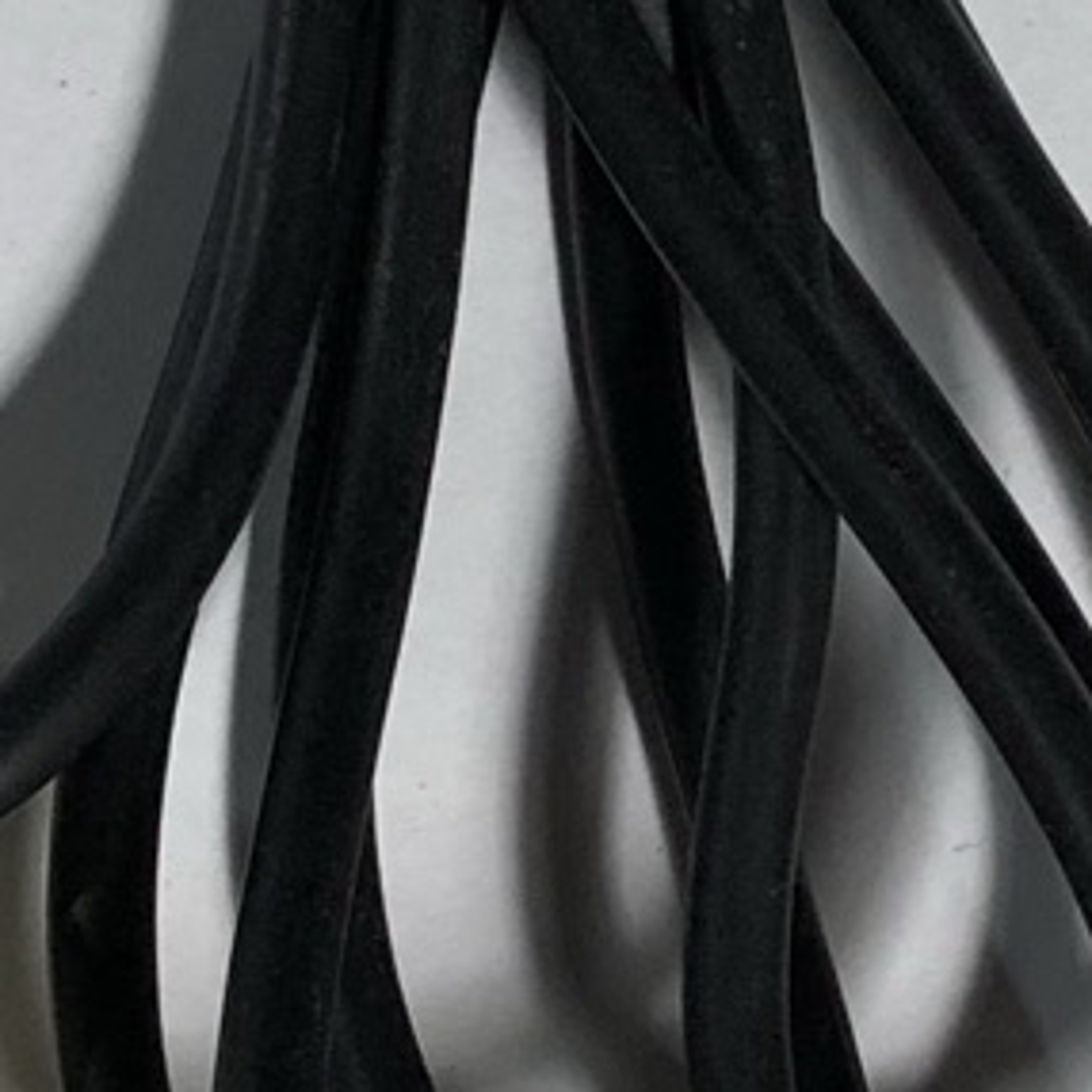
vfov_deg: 9.9
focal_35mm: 177
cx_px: 764
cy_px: 515
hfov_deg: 9.9
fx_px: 6317
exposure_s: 1/33
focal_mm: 3.99
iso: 32
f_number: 1.8
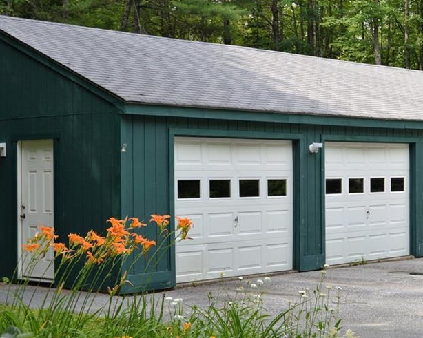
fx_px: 939
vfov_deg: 20.4
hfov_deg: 25.0
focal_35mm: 75
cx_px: 328
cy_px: 163
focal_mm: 32
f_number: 5.6
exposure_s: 1/125
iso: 100
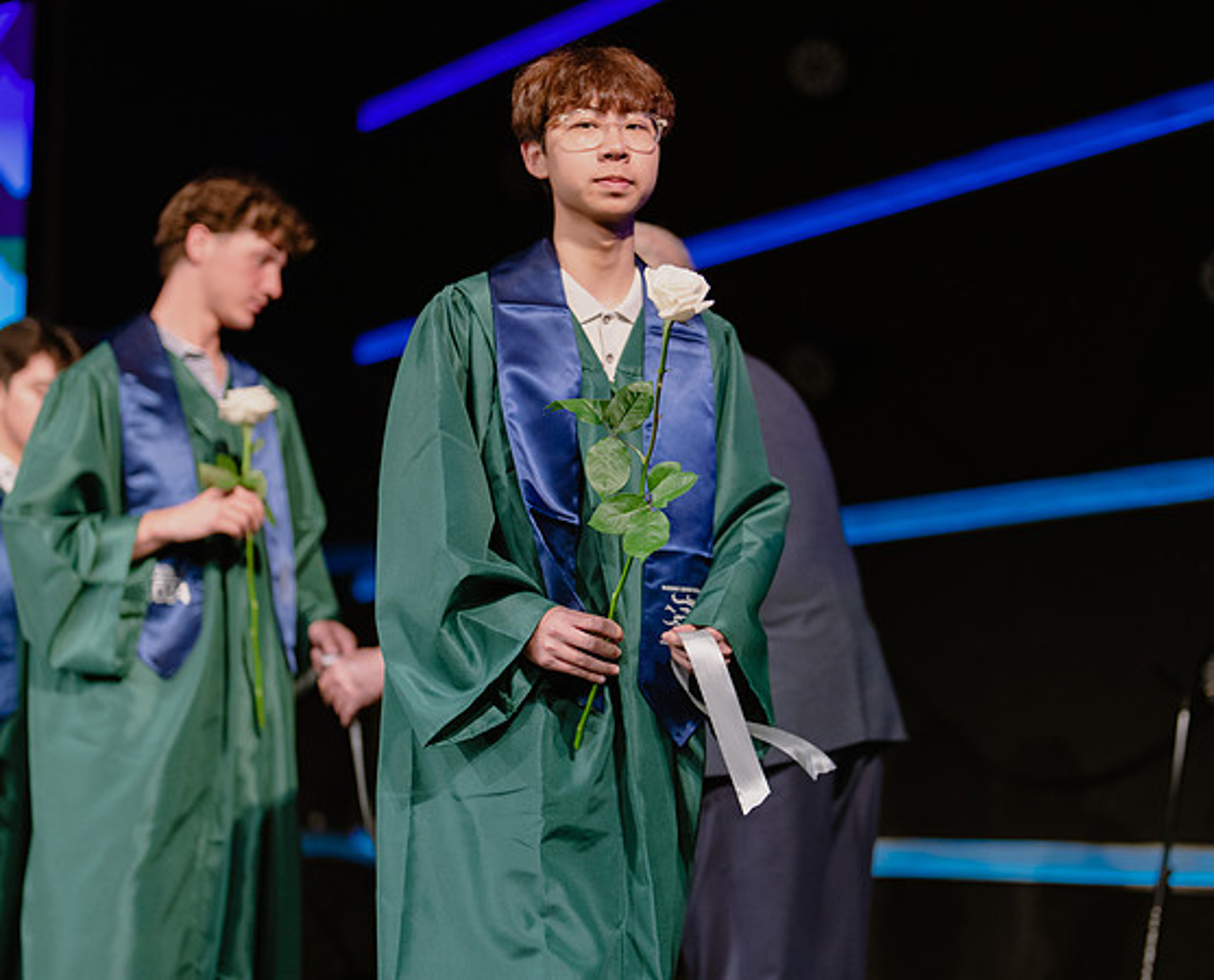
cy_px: 453
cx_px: 681
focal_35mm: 68
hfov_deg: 27.8
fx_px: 2448
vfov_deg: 22.6
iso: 640
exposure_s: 1/320
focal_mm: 50
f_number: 1.2
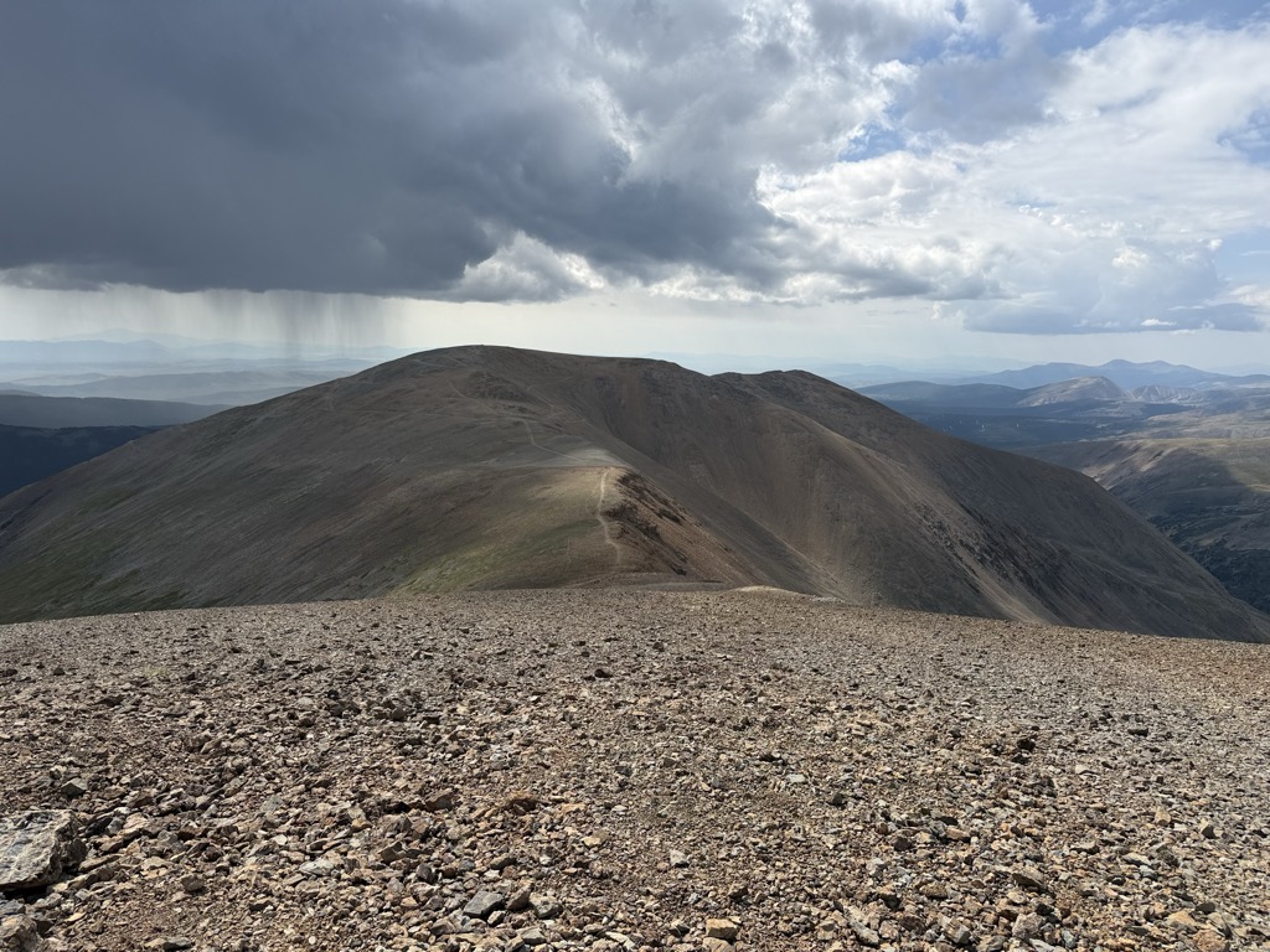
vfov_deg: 56.8
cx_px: 635
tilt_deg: -6.7
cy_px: 476
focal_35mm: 24
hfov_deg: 71.6
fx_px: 881
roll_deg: -0.3
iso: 80
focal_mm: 6.76
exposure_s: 1/6173
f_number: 1.78
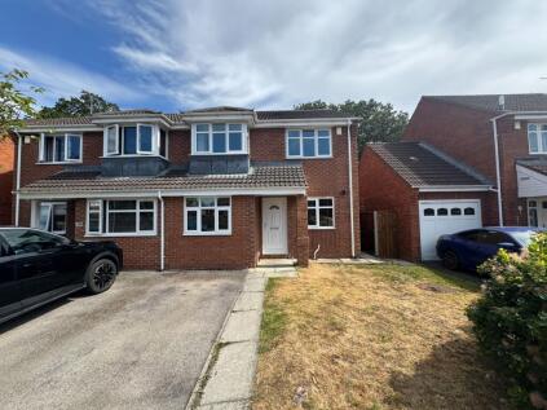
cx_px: 274
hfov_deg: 102.1
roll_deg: +1.1
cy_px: 205
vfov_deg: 85.6
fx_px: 221
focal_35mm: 14
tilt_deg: +3.3
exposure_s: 1/993
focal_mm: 2.22
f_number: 2.2
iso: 50
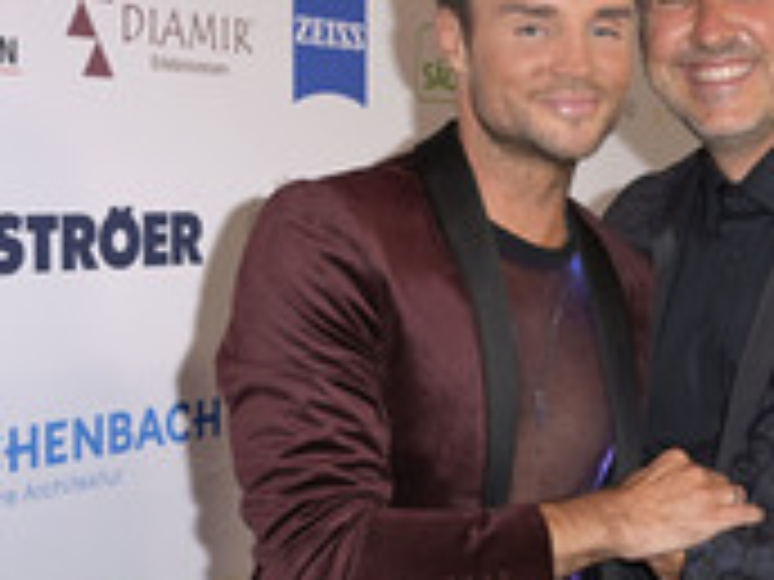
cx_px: 830
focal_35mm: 73
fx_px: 1632
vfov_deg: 20.0
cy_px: 459
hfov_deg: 25.0
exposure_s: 1/250
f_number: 5.6
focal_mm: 29
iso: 640
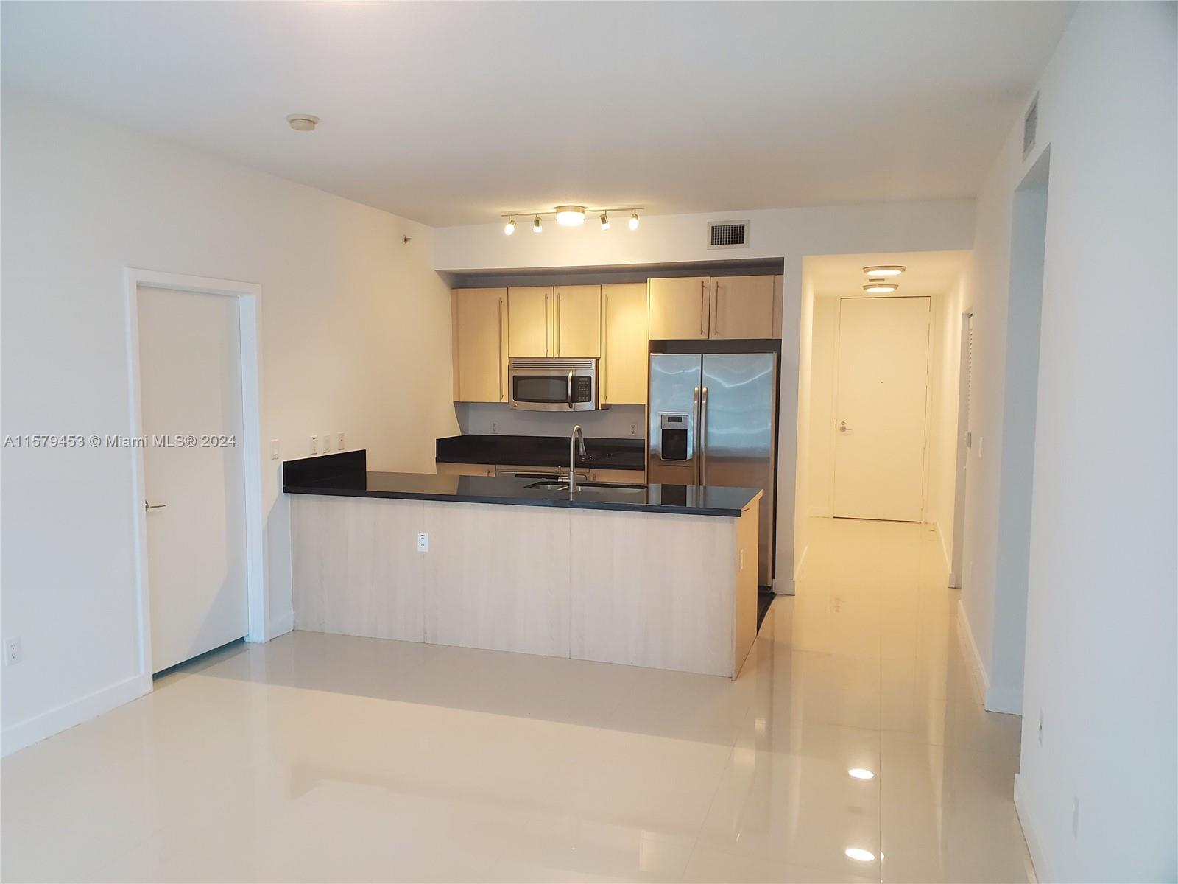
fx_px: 885
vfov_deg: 53.1
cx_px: 589
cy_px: 442
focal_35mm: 26
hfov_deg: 67.3
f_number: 2.4
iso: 250
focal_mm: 4.3
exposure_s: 1/120
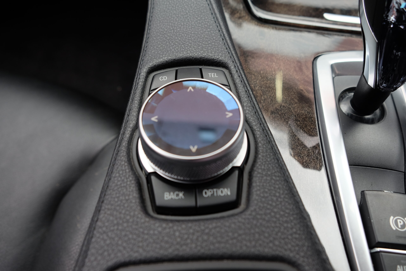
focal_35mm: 27
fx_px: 304
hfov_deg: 67.4
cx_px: 203
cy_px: 136
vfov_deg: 47.9
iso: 400
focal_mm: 18
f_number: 4
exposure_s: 1/27
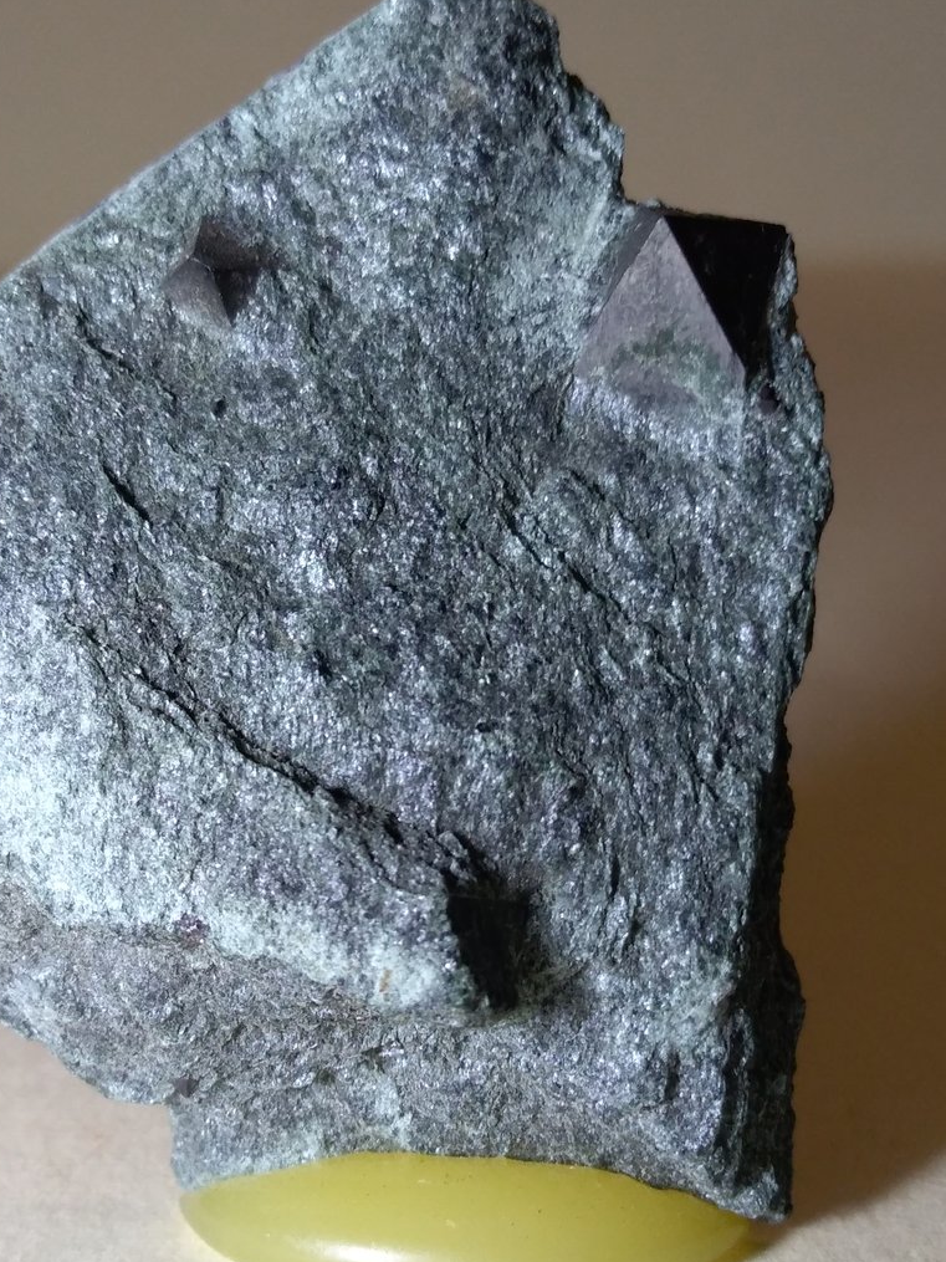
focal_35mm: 41
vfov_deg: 45.8
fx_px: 1494
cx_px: 369
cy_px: 671
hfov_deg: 35.0
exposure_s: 1/33.3
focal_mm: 3.54
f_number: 2
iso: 150
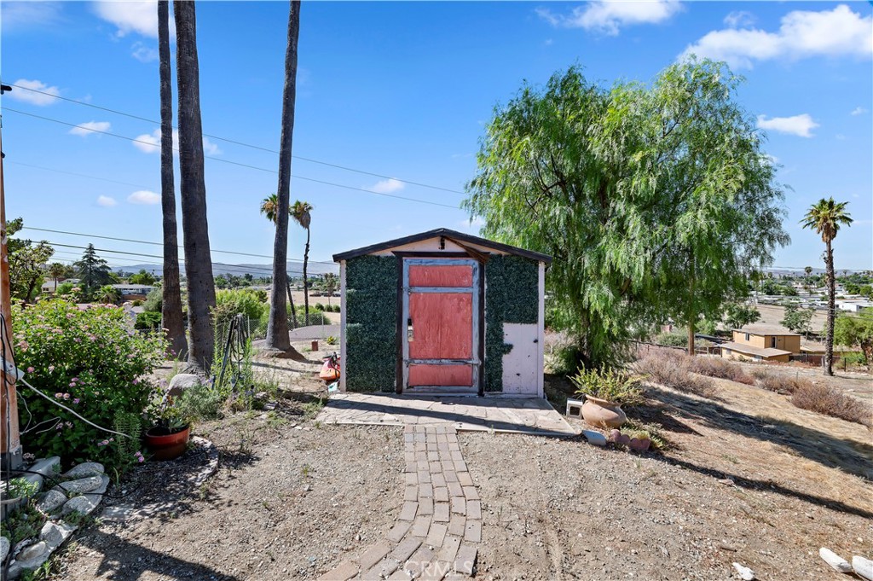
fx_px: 339
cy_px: 290
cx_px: 436
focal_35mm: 14
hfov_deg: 104.3
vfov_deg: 81.1
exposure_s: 1/125
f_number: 16
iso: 250
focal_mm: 14
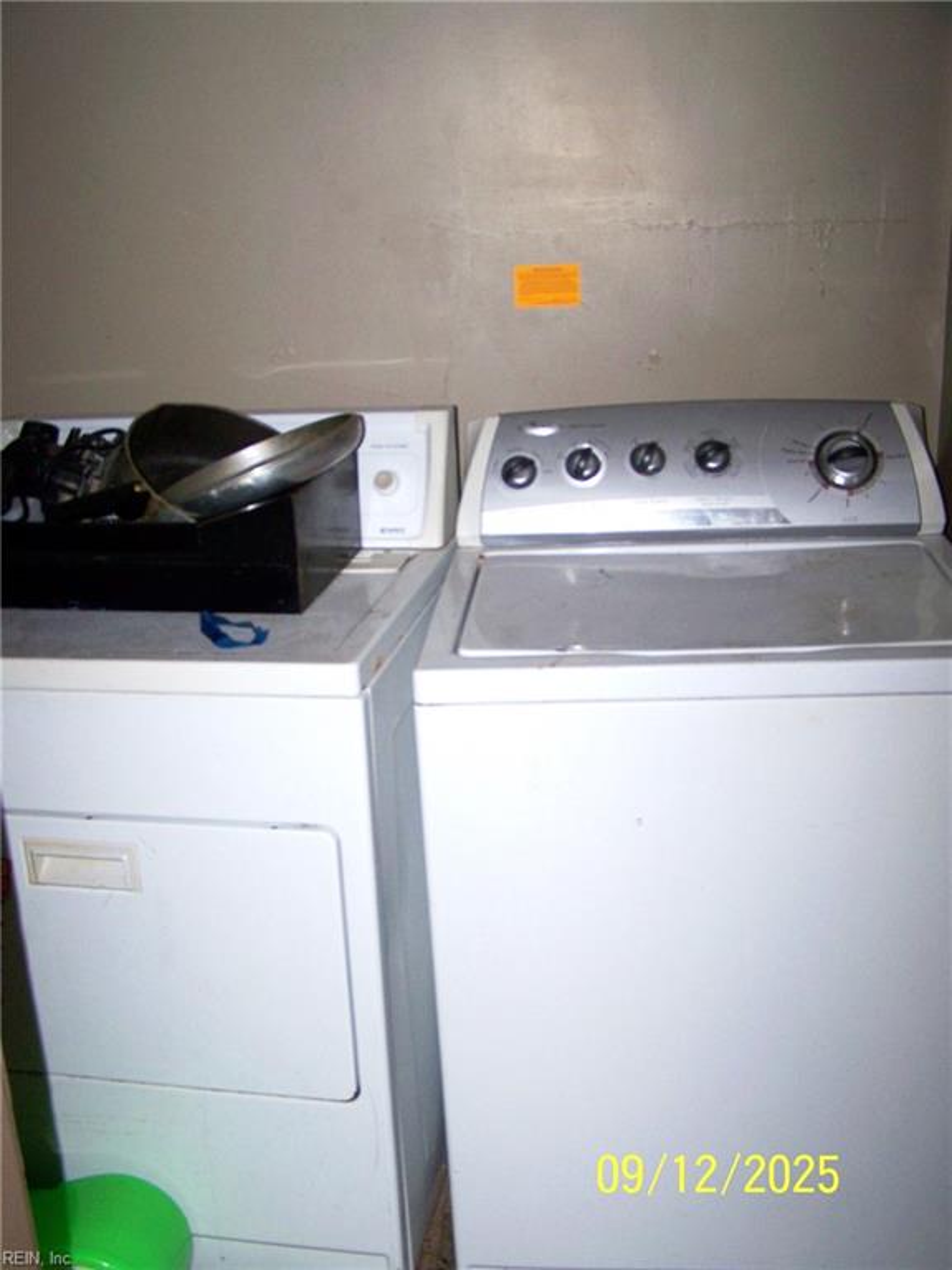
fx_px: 1393
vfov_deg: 49.0
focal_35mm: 38
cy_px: 635
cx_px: 476
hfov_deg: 37.7
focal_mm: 6.3
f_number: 2.8
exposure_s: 1/60
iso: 80
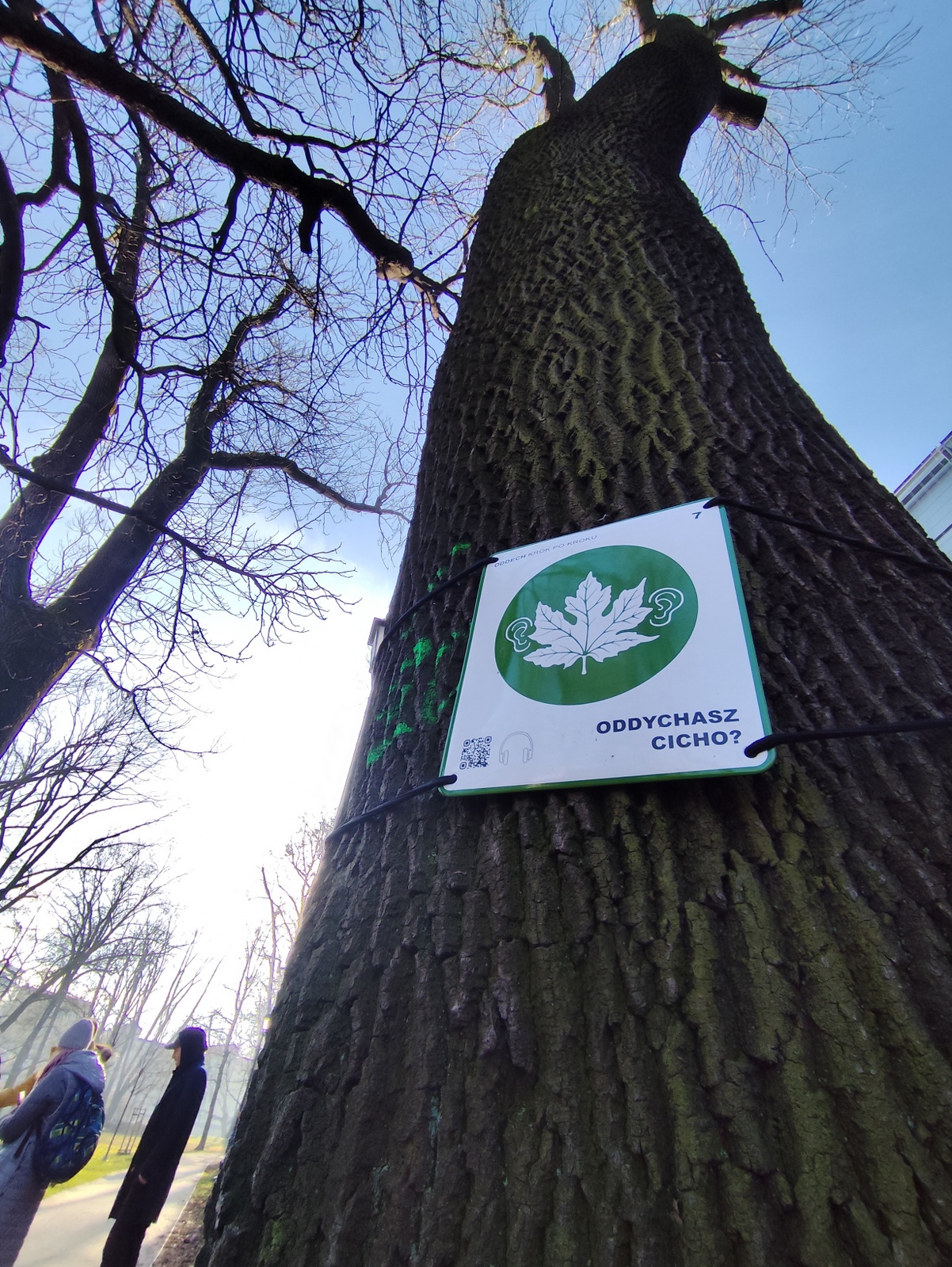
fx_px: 586
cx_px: 476
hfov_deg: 78.2
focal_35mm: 16
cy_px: 634
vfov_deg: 94.5
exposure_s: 1/520
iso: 50
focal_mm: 1.65
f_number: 2.2
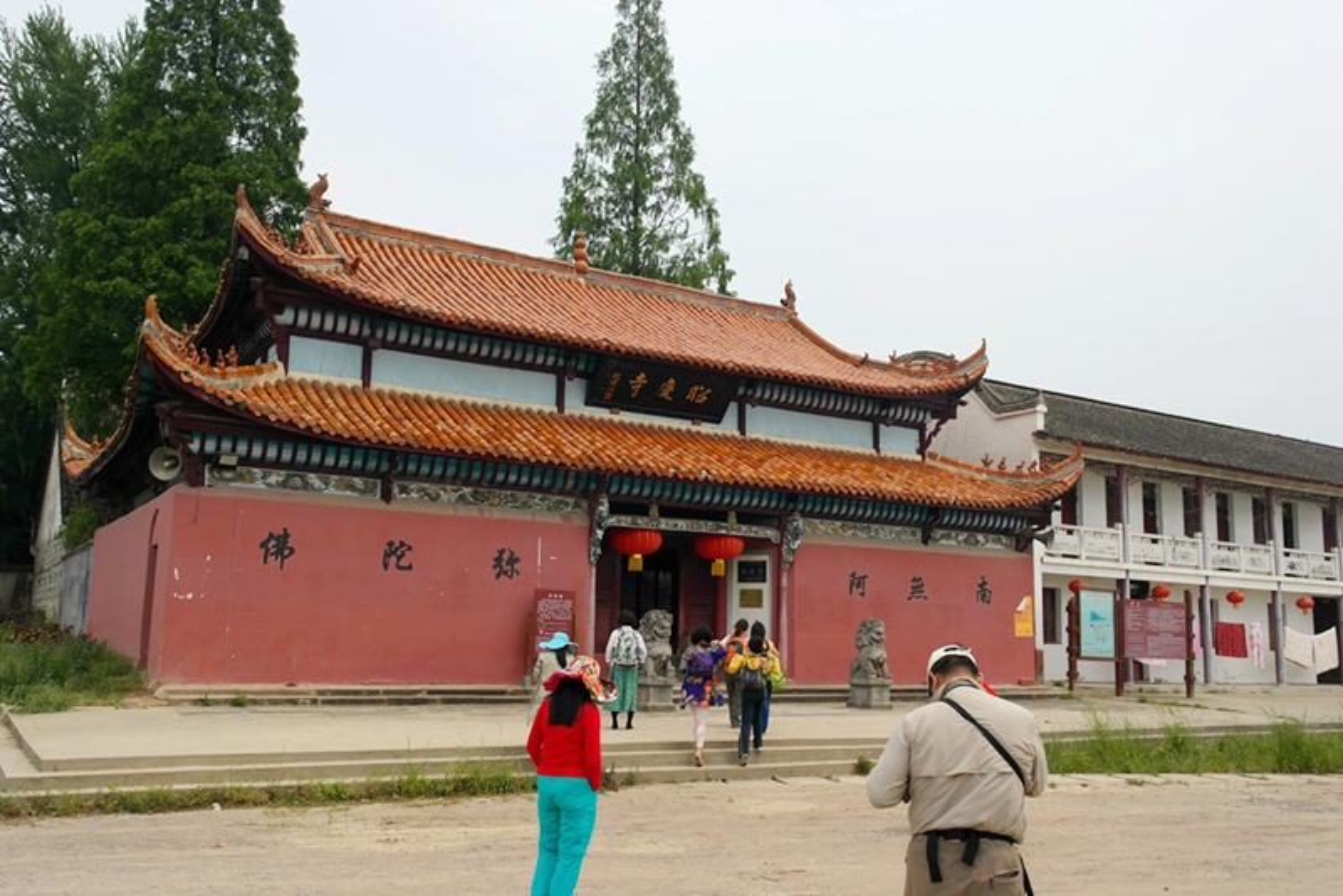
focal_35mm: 30
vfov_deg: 43.6
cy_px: 448
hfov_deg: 61.9
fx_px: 1120
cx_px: 672
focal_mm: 20
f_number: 7.1
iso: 400
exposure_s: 1/1250
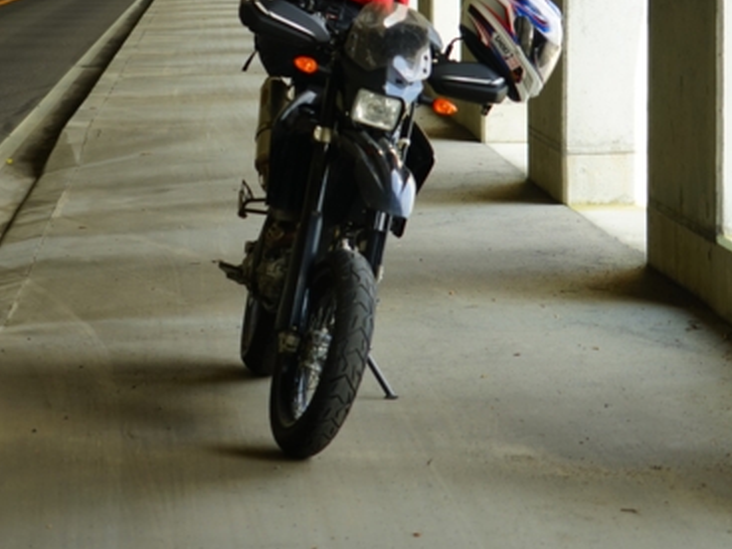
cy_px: 22
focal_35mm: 115
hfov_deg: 16.9
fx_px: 2432
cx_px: 107
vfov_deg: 12.7
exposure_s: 1/60
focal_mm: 55
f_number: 5
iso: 125
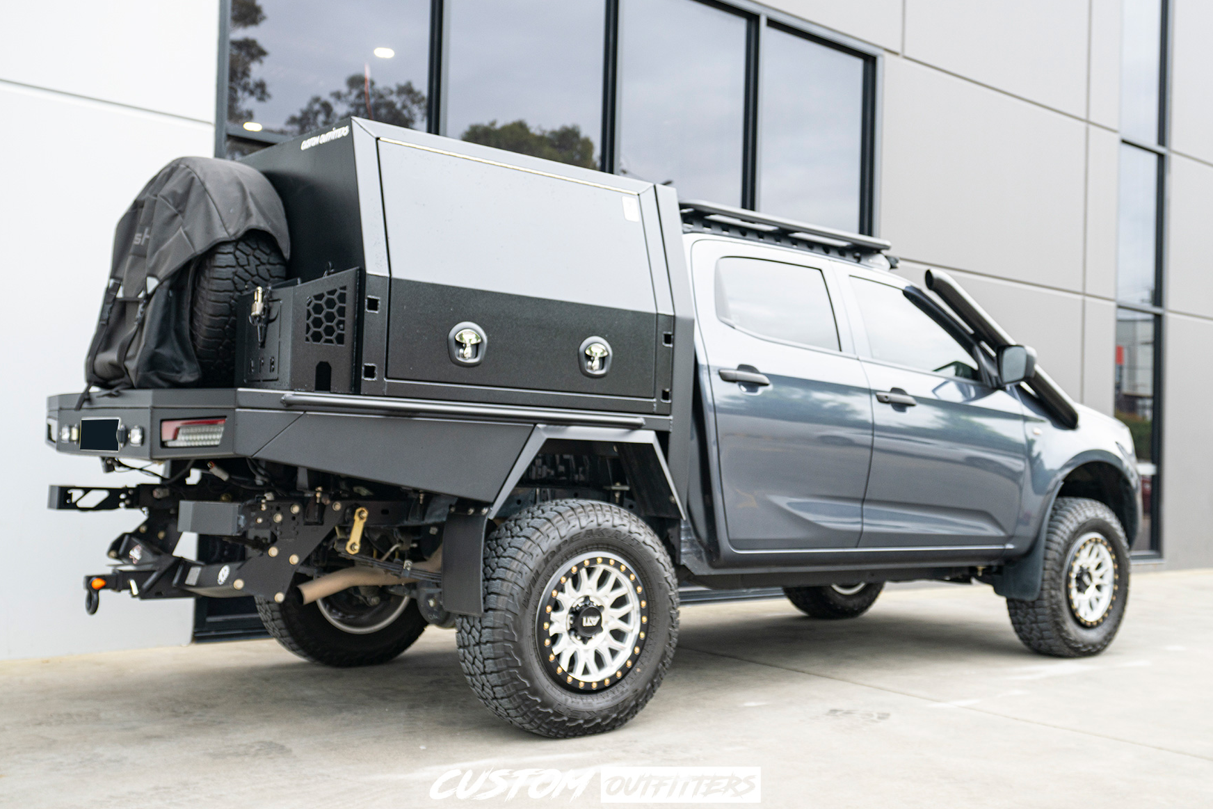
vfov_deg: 41.1
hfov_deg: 58.7
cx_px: 595
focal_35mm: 32
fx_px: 1078
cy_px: 408
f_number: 4
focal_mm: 31
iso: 250
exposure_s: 1/160
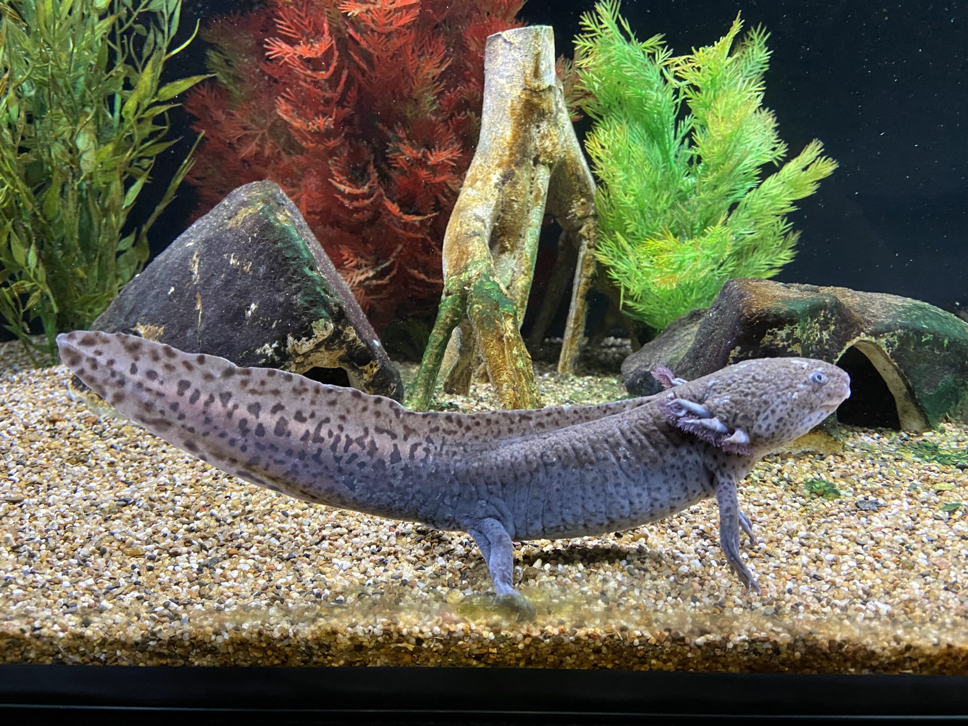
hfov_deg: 67.3
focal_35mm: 26
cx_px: 484
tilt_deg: -13.4
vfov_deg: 53.1
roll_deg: -0.5
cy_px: 363
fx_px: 727
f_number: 1.8
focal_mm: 4.25
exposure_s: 1/54
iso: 500
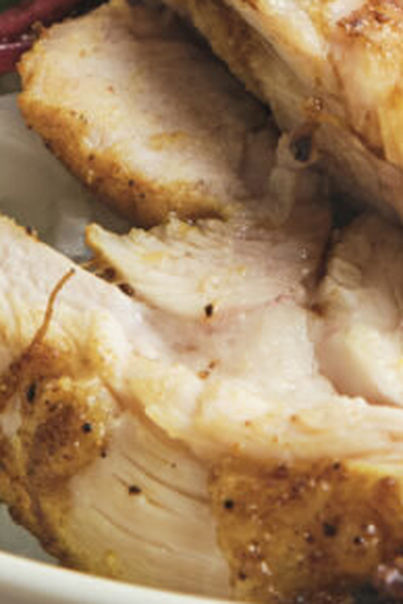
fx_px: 6196
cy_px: -189
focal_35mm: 369
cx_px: 456
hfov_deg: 3.7
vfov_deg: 5.6
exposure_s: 1/250
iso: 200
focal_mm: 70
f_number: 8
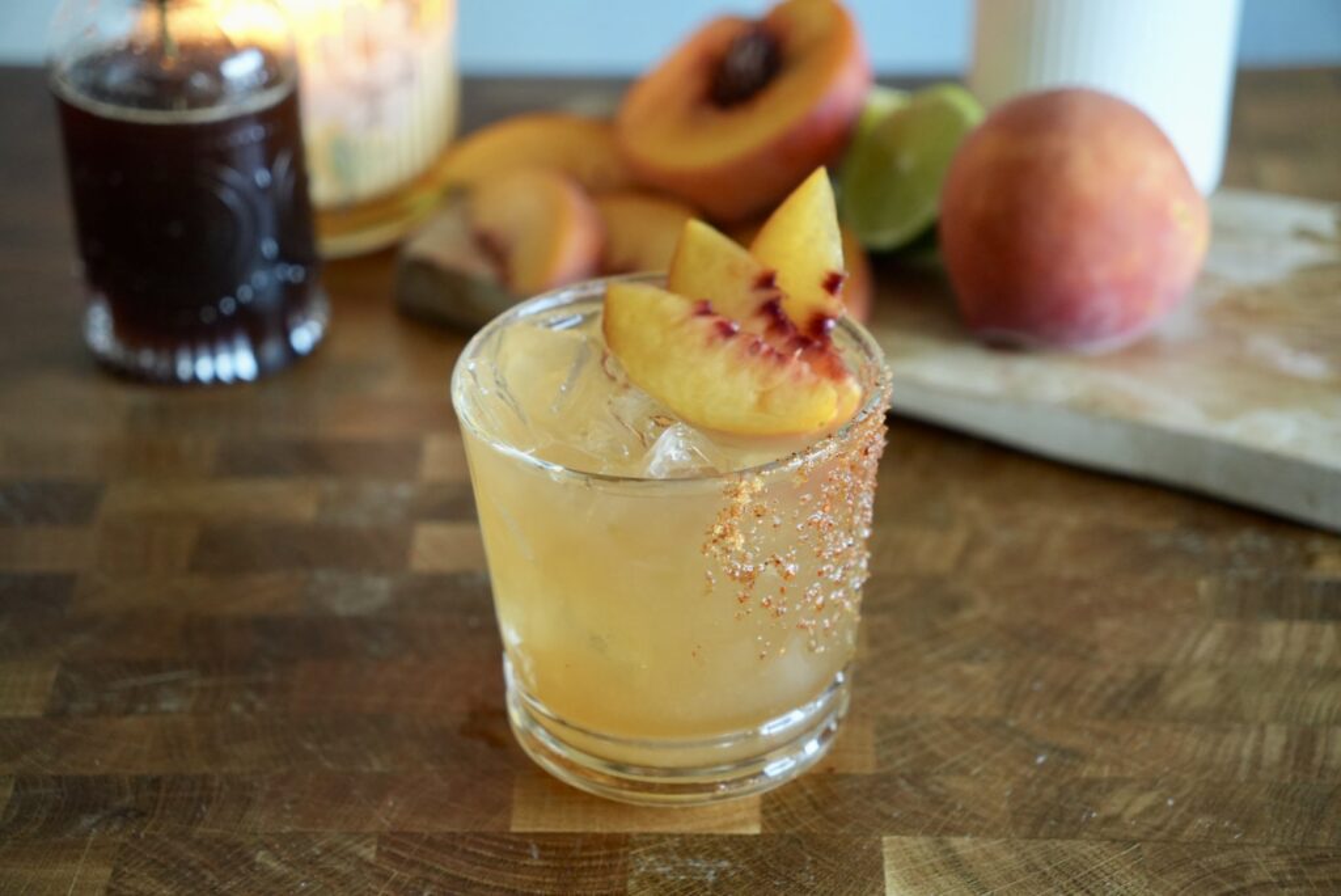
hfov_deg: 27.0
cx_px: 670
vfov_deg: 18.2
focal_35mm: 75
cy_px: 448
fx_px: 2795
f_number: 3.2
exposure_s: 1/100
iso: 1000
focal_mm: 50
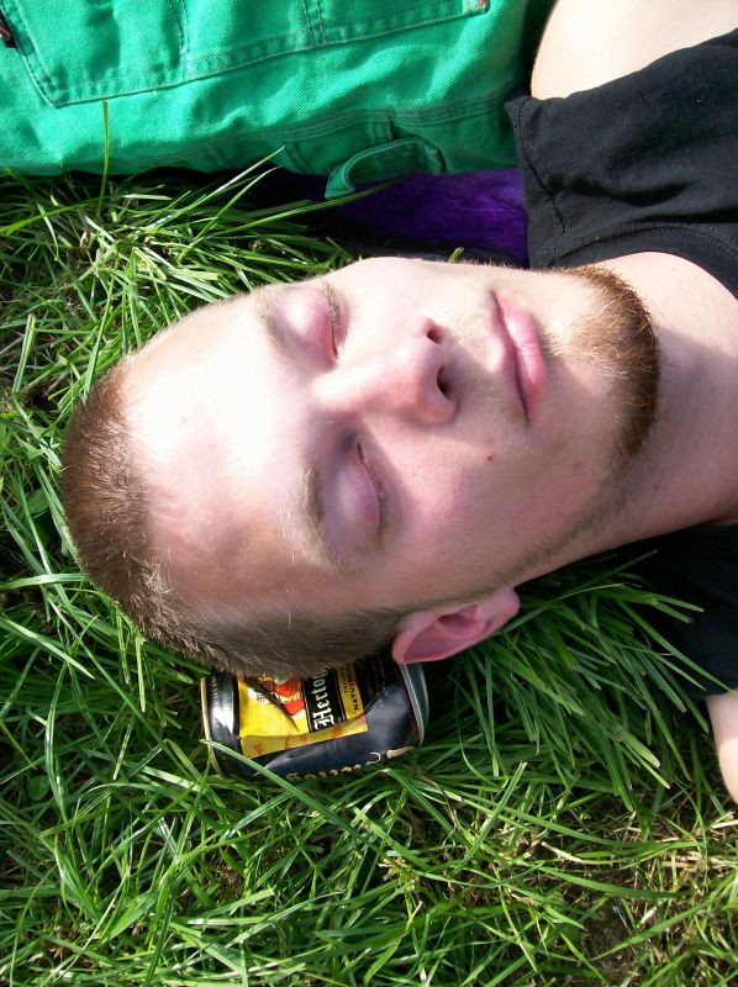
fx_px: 1026
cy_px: 494
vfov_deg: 51.4
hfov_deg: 39.6
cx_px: 369
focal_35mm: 36
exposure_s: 1/558
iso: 80
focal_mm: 6
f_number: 2.7
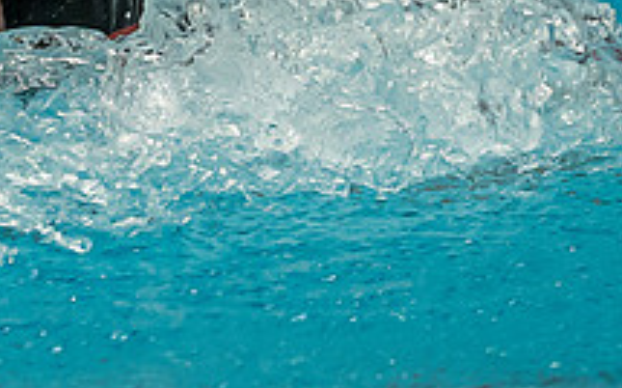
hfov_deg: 1.0
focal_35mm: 2211
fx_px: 37450
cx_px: 25
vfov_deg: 0.6
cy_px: 111
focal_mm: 200
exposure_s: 1/1000
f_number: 2.8
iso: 2000
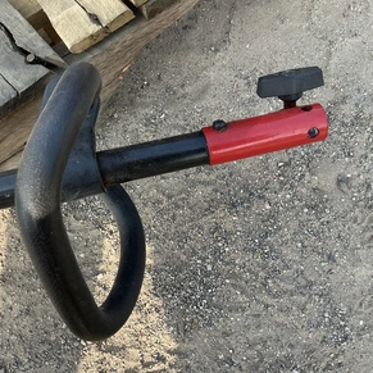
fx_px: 414
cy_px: 190
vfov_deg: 48.4
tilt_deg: -72.1
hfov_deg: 48.3
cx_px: 210
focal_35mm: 34
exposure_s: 1/297
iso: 25
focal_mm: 3
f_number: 1.8
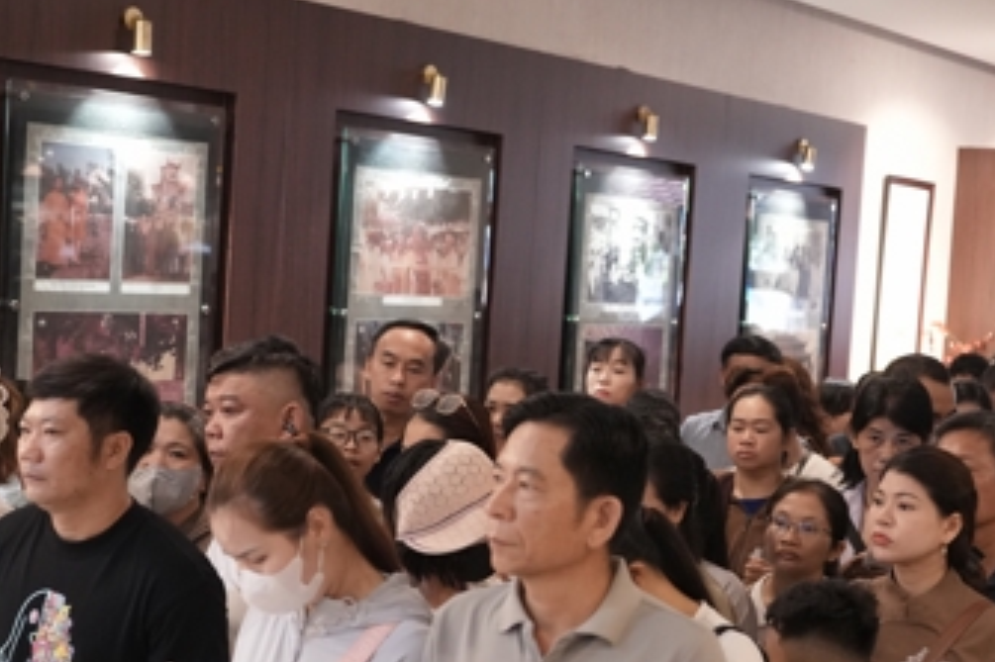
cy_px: 405
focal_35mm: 68
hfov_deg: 29.2
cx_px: 737
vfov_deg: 20.0
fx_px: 1878
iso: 5000
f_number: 2.8
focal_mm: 35
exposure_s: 1/125
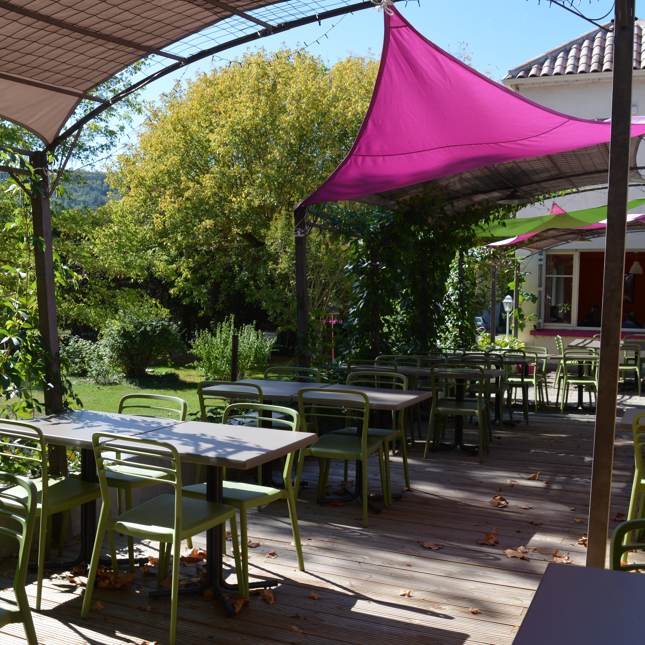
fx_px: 801
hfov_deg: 43.6
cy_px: 353
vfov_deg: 43.8
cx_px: 249
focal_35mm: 38
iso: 100
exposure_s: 1/200
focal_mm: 18
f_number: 7.1
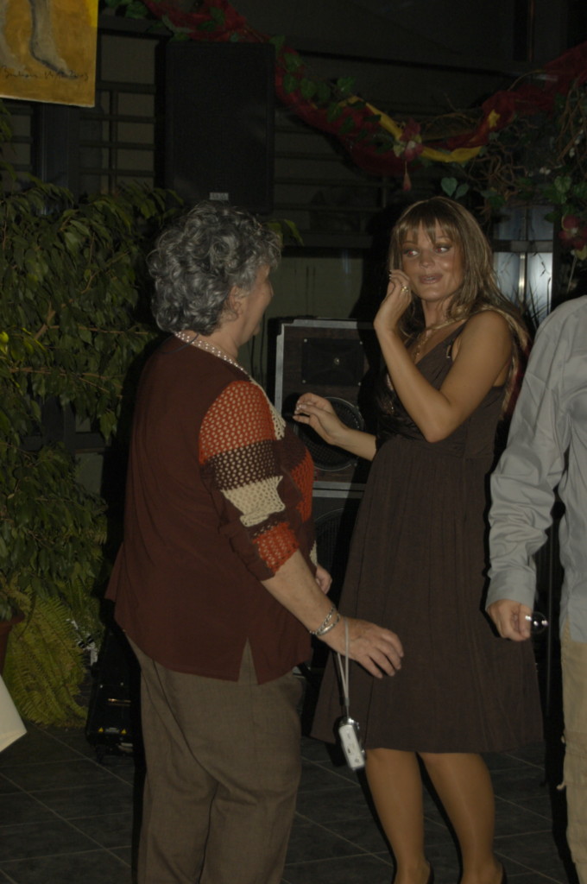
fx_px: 2023
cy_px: 442
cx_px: 294
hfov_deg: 16.5
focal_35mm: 82
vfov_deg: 24.6
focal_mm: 55
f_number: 5.6
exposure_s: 1/60
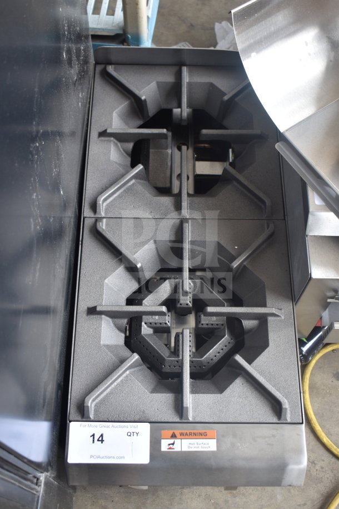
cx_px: 170
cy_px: 254
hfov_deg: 29.9
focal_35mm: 45
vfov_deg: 43.6
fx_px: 636
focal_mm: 30
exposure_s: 1/50
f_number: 4.2
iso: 220
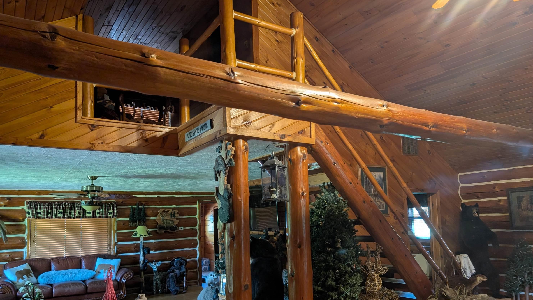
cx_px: 266
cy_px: 186
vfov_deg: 42.6
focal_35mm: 27
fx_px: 382
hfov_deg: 69.9
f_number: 1.68
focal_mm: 6.9
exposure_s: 1/71.1
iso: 422
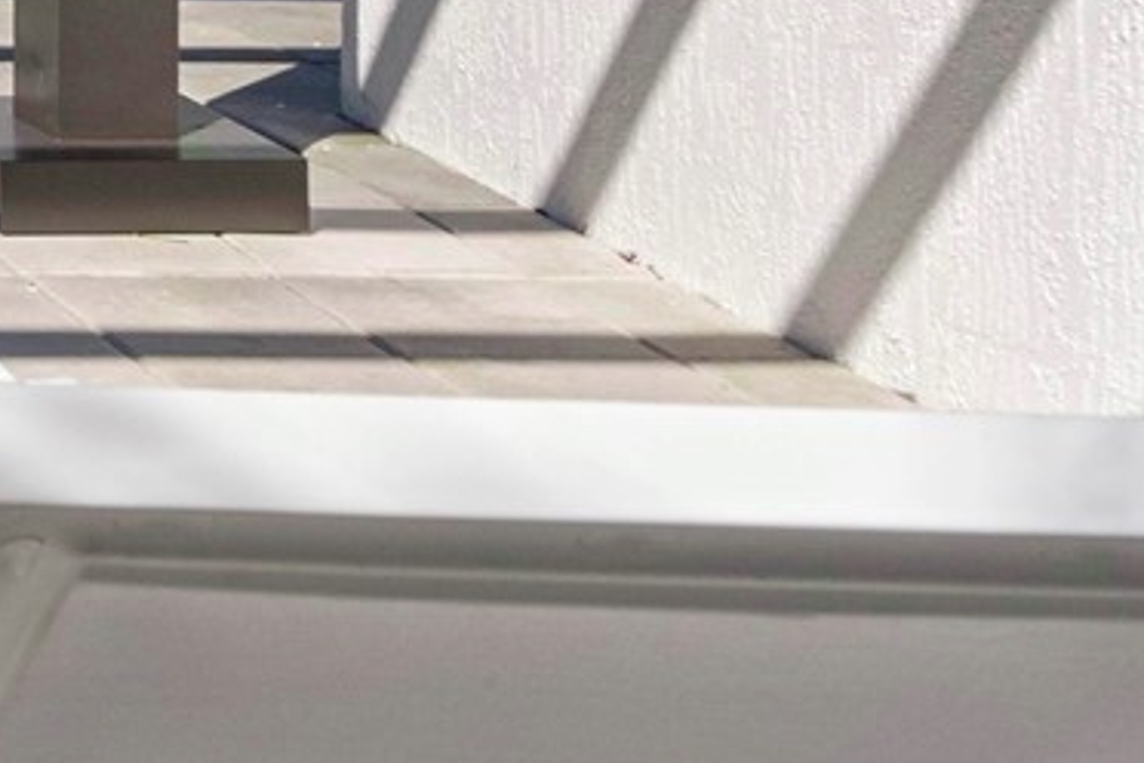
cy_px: -663
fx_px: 3336
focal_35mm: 105
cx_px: -1361
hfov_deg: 14.7
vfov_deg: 11.9
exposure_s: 1/1000
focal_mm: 23
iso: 640
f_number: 11
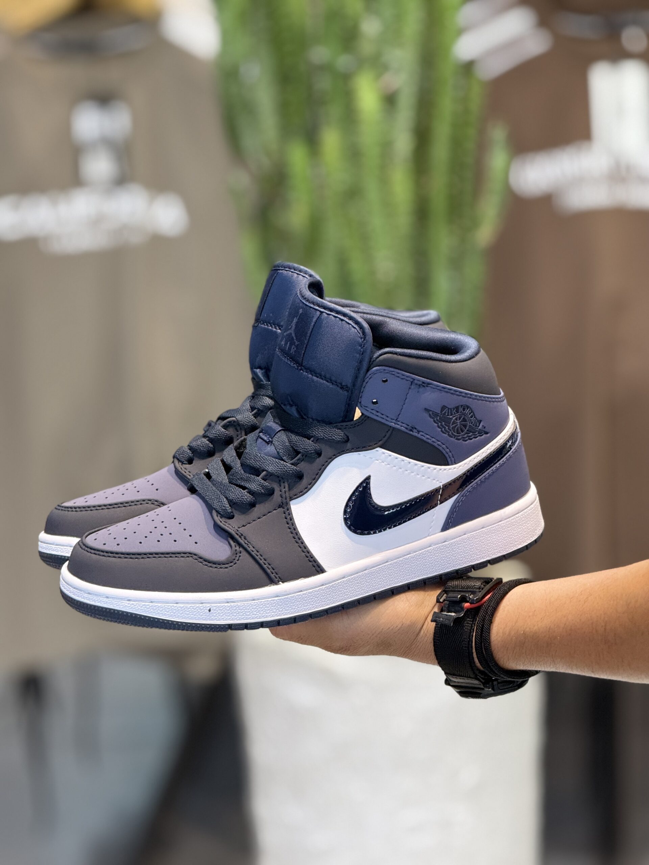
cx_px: 324
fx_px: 3000
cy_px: 432
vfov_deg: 16.4
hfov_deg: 12.3
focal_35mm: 120
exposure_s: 1/100
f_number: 2.8
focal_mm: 15.66
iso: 160
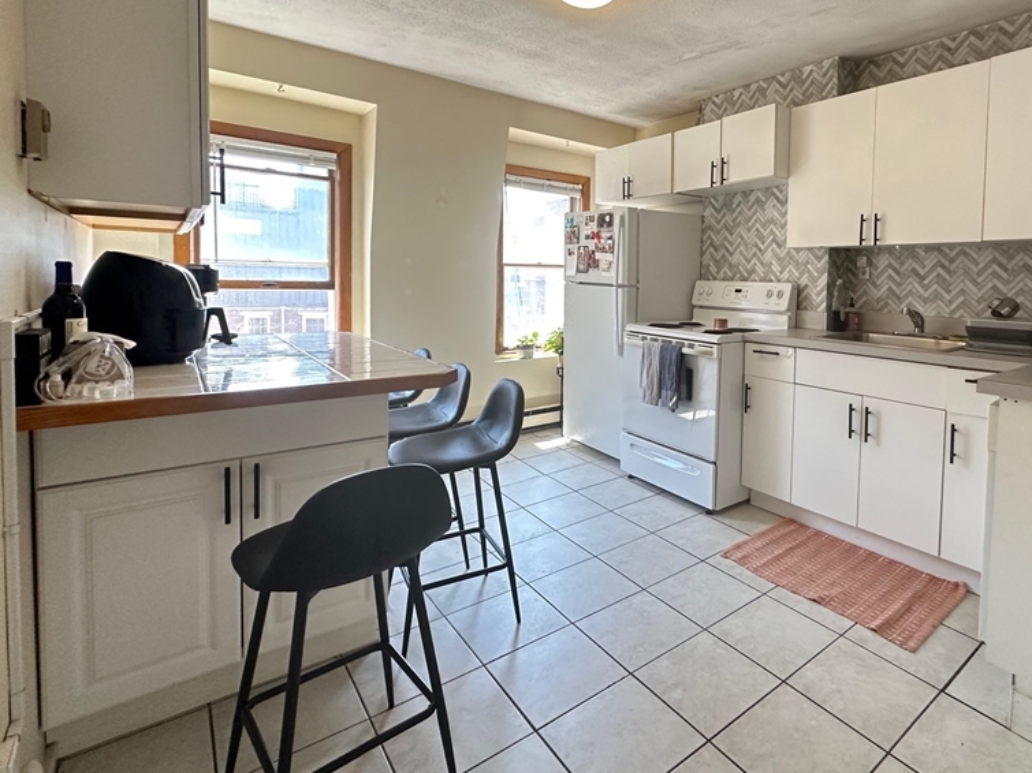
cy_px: 307
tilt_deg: -2.8
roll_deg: -1.7
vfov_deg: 68.0
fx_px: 566
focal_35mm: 19
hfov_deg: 82.7
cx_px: 657
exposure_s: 1/120
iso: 320
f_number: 2.2
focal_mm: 2.22
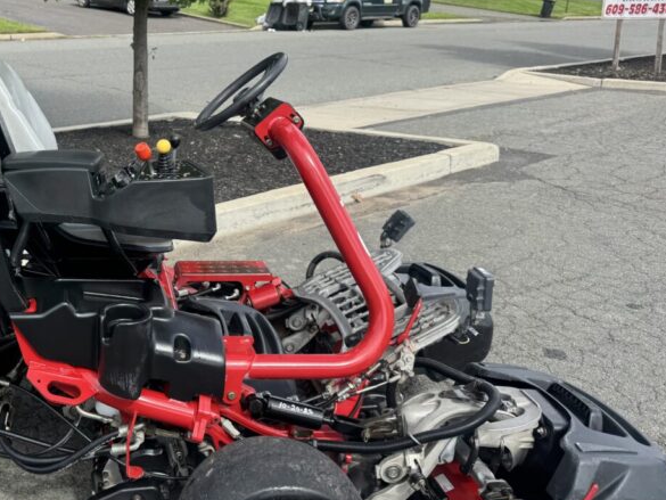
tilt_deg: -18.3
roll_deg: +2.4
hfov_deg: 42.3
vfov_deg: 34.3
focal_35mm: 42
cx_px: 109
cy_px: 218
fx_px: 808
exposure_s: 1/1524
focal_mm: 6.76
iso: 80
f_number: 1.78
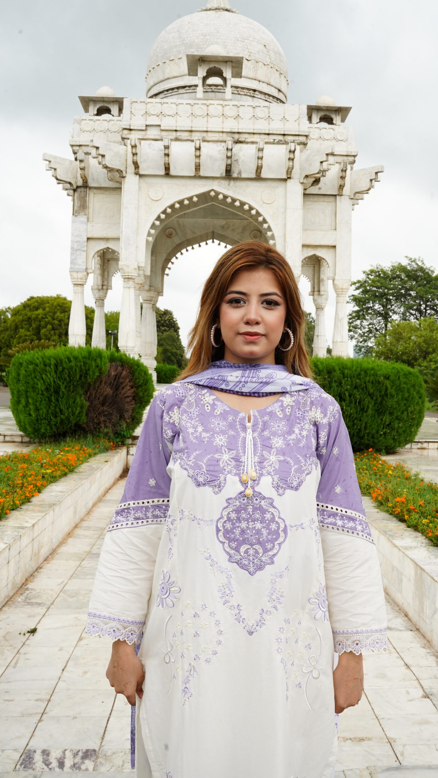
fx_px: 785
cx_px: 264
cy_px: 380
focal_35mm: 38
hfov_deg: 31.1
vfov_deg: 52.8
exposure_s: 1/100
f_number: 16
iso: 1000
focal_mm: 35
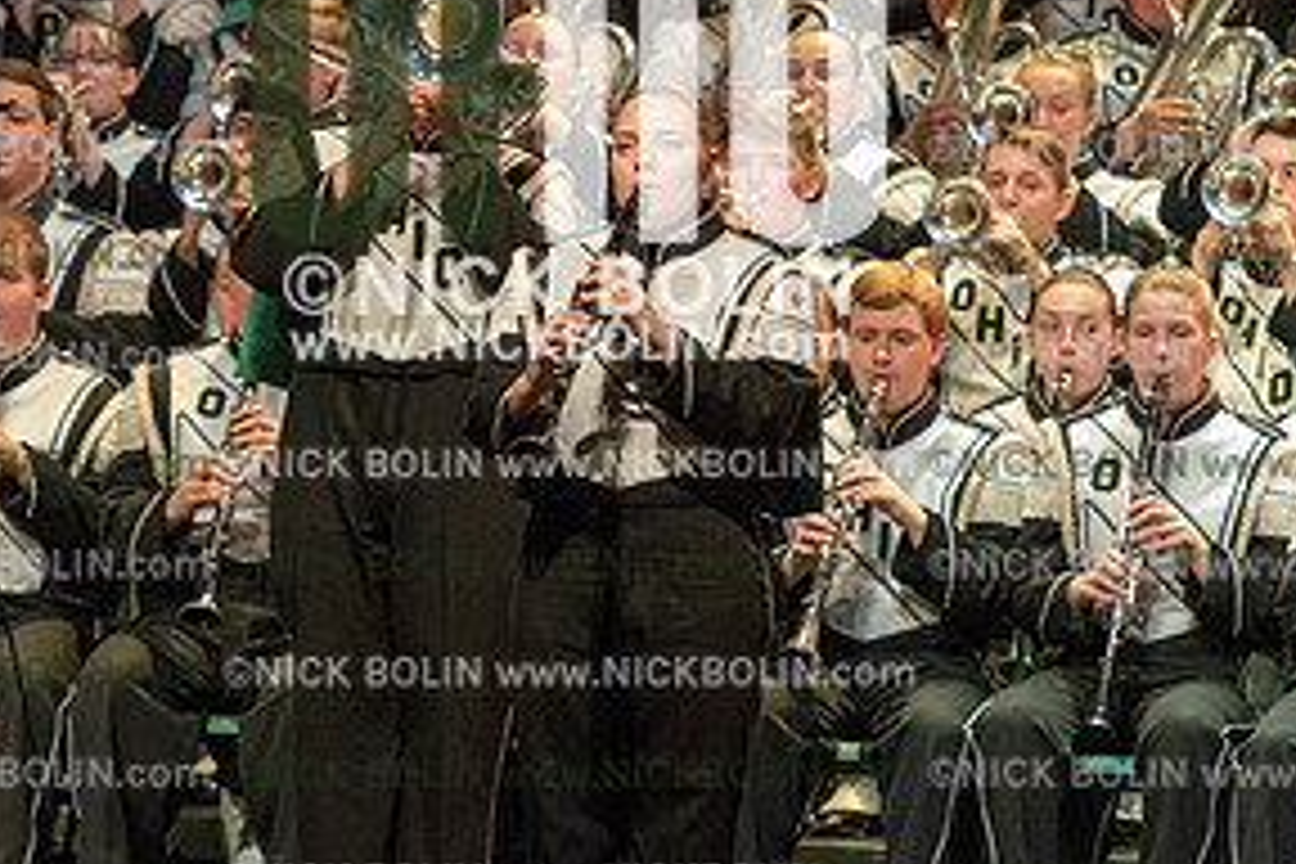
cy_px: 148
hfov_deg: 4.3
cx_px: 567
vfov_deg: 2.8
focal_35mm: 483
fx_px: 17387
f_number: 5.6
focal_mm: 240
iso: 8000
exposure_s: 1/250
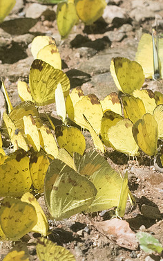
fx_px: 6290
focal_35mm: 886
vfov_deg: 2.4
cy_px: 172
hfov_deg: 1.5
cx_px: 33
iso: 1000
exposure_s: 1/3200
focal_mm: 150
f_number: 7.1
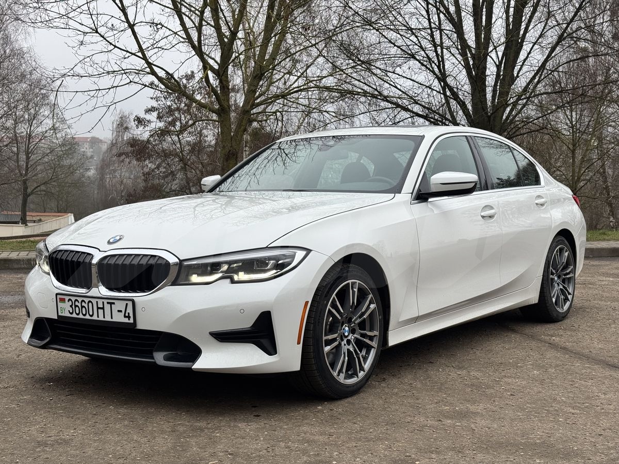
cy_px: 232
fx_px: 858
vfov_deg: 30.3
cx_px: 310
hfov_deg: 39.7
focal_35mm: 48
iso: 64
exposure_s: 1/265
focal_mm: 6.76
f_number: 1.78
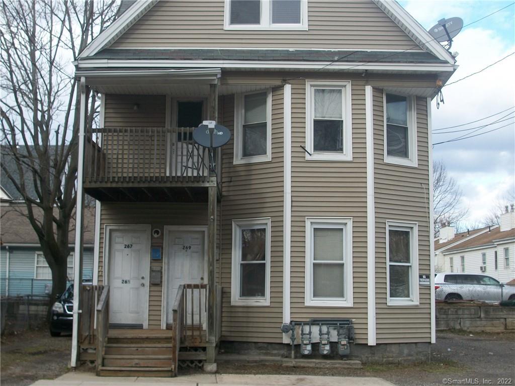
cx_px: 258
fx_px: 803
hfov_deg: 35.5
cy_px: 193
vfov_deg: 27.0
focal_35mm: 54
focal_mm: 9.7
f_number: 4
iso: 80
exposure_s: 1/250
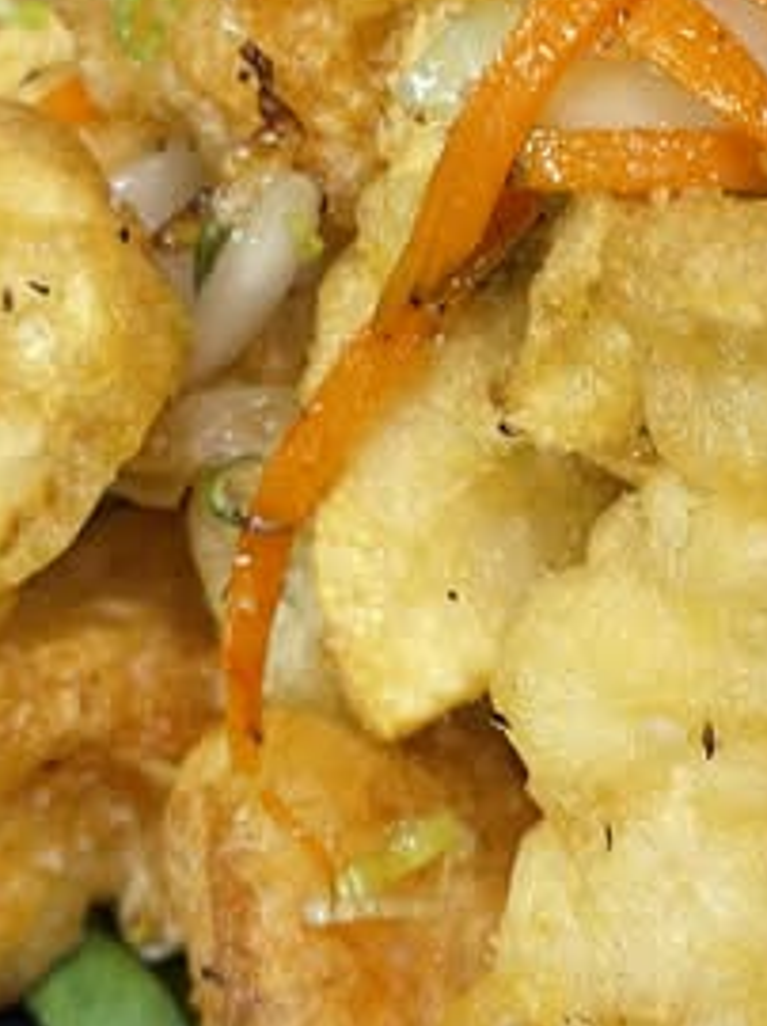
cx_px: 638
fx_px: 2012
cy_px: 359
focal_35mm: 68
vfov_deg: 28.4
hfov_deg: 21.3
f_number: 1.6
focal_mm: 5.1
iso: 100
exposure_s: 1/50
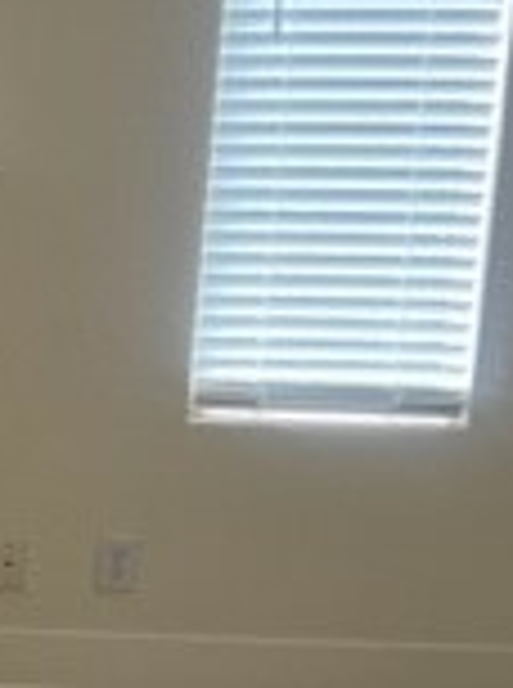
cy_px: 472
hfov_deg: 12.2
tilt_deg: -14.0
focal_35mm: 109
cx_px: -464
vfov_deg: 18.0
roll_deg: +1.0
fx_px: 2163
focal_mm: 5.7
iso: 80
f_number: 1.5
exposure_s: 1/120
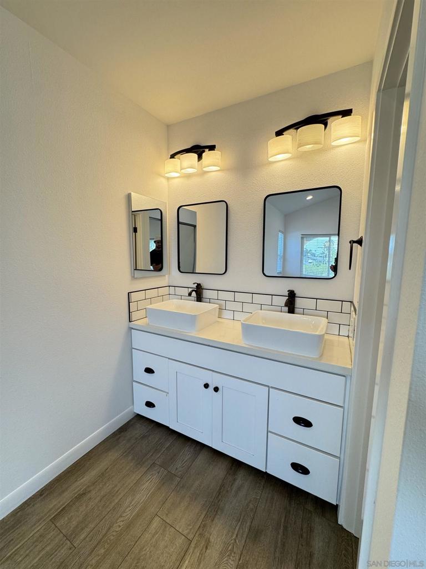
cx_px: 213
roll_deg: +0.1
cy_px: 284
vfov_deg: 102.1
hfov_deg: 85.7
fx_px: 230
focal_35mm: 14
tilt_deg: -6.3
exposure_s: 1/120
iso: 125
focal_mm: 2.22
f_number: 2.2
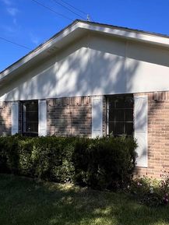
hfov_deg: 43.6
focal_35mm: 30
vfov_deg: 59.7
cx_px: 145
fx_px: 195
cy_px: 129
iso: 32
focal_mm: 1.57
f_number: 1.8
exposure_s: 1/2016
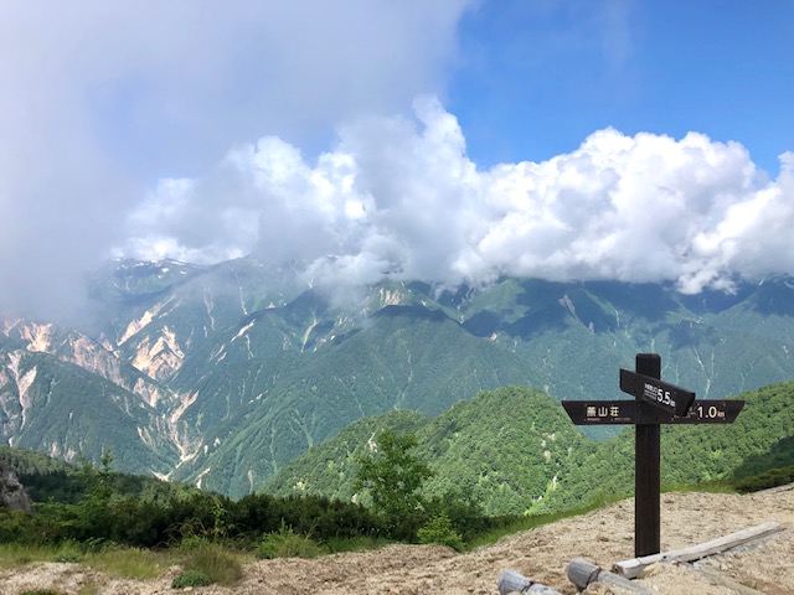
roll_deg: +1.0
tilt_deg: -2.3
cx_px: 397
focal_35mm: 28
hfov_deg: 63.4
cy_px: 298
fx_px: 642
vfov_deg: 49.7
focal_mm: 3.99
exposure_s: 1/2525
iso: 20
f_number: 1.8
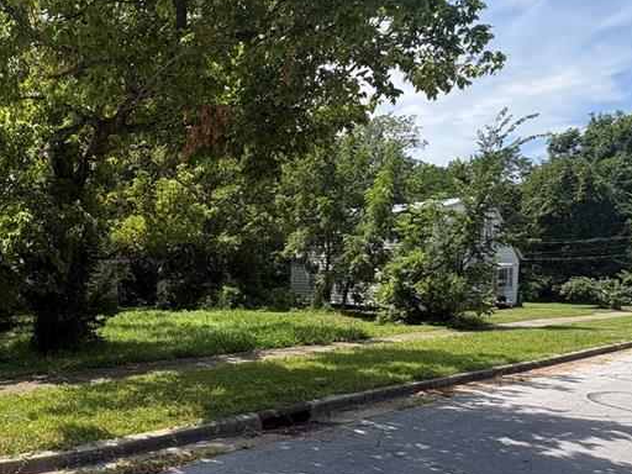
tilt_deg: -5.2
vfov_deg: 49.2
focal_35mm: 28
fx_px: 511
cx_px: 117
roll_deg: +0.8
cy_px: 302
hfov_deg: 58.1
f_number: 2.2
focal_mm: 2.22
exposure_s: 1/561
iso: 40
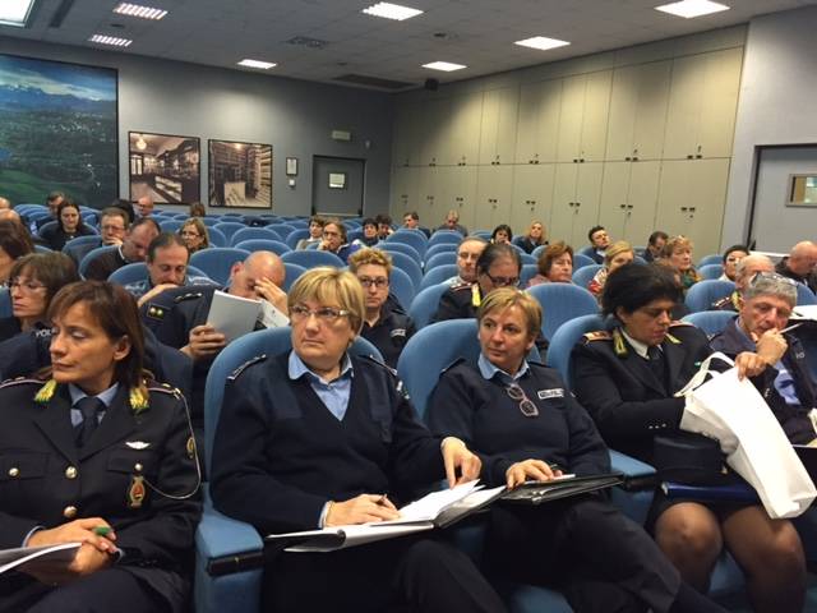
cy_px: 306
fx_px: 684
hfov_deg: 61.7
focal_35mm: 29
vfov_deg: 48.2
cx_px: 408
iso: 250
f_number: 2.2
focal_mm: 4.15
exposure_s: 1/33
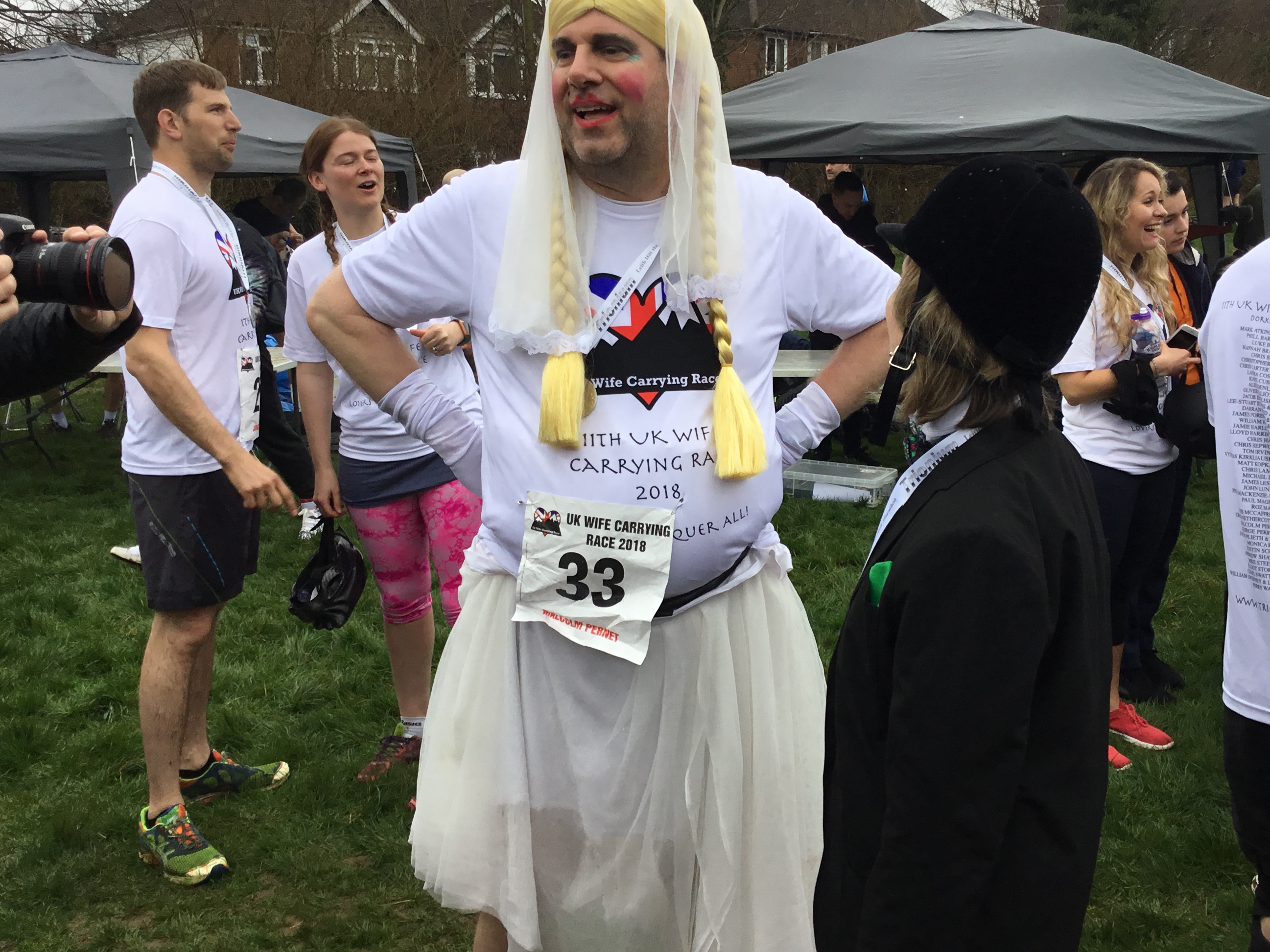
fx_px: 1431
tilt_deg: -9.9
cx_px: 725
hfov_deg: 47.7
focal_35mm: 39
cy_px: 446
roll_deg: -0.3
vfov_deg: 36.8
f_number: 2.4
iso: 25
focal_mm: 3.3
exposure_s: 1/241
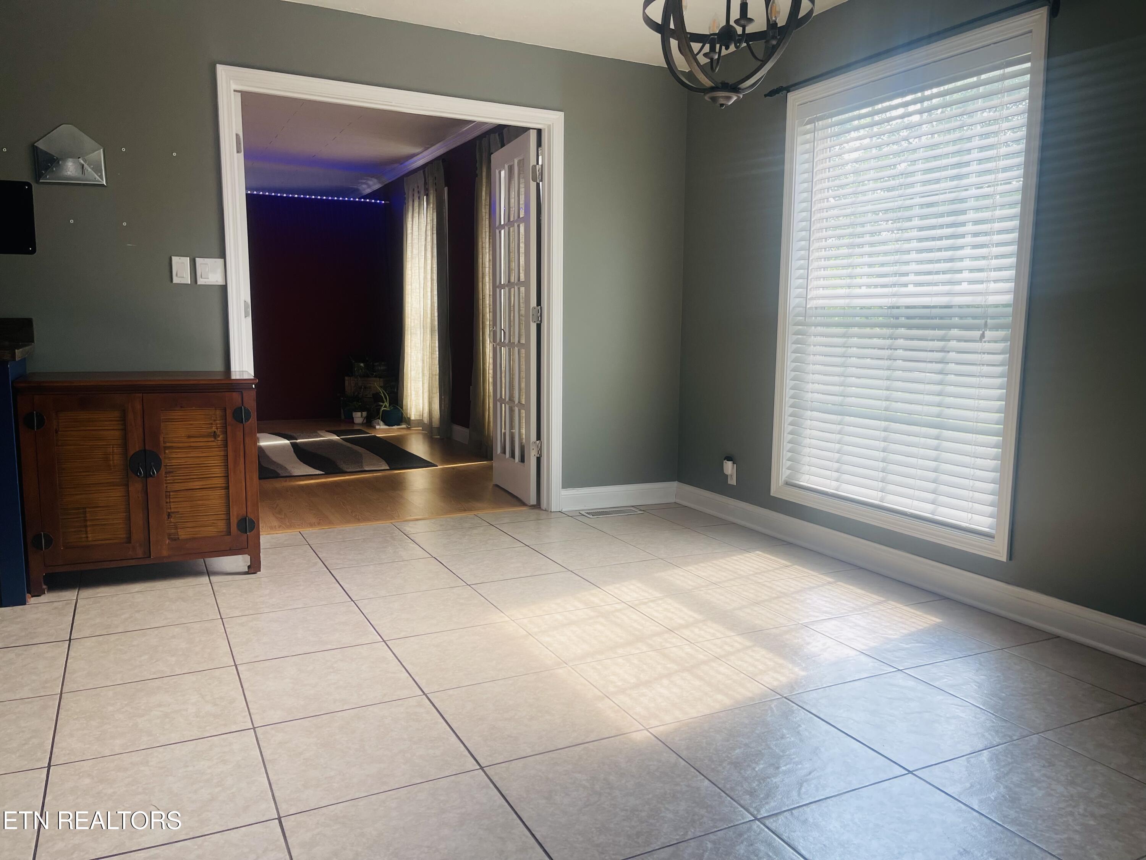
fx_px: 828
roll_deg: -0.7
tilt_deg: -7.6
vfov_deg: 54.9
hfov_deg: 69.4
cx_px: 573
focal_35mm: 25
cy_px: 430
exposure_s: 1/121
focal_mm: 5.1
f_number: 1.6
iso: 50
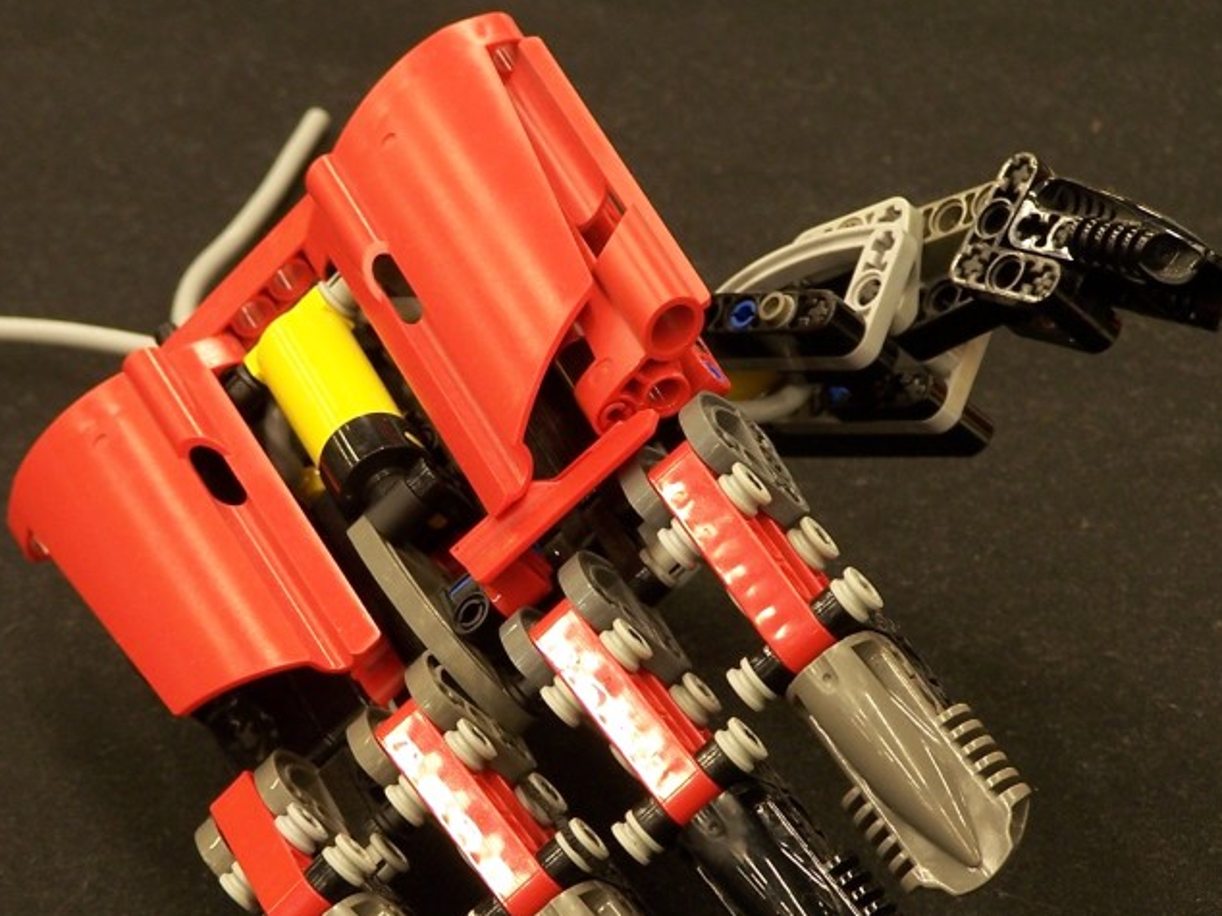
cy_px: 573
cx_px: 468
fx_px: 9634
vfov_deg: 5.4
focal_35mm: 273
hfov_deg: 7.3
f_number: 3.2
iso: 80
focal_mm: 28
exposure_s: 1/2
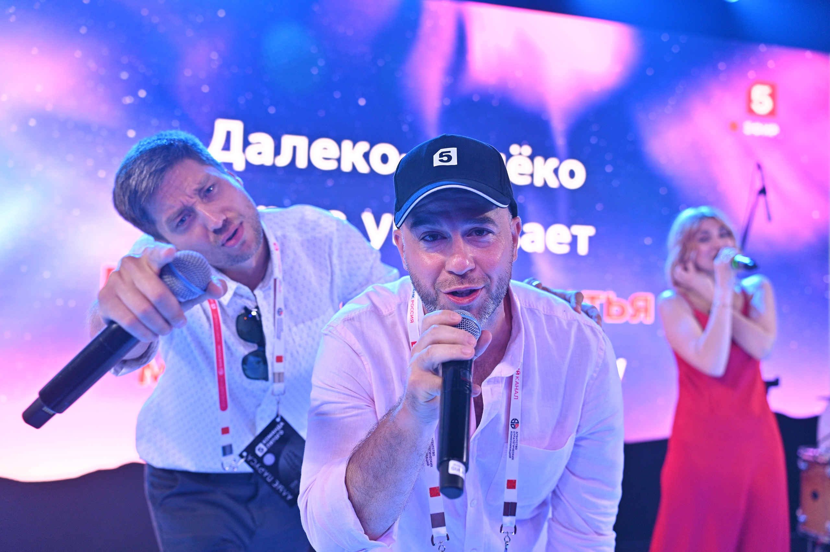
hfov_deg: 54.5
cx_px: 415
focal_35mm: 35
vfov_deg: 37.8
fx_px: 806
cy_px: 276
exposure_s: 1/160
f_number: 2.8
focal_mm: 35
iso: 640
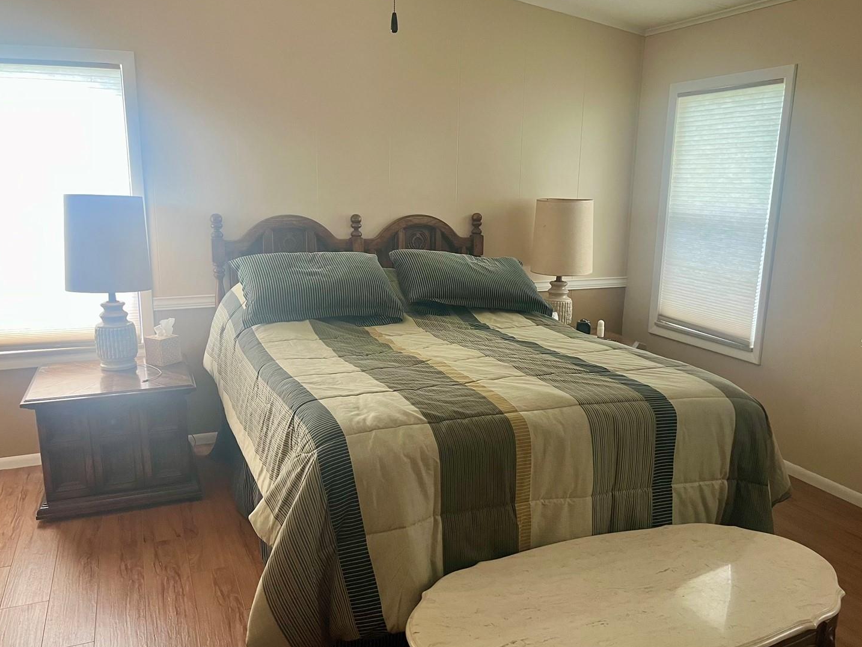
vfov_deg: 48.2
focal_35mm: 29
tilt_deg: -13.0
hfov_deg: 61.6
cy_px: 343
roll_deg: -0.7
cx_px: 436
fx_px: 722
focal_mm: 5.1
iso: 125
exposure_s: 1/86
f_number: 1.6
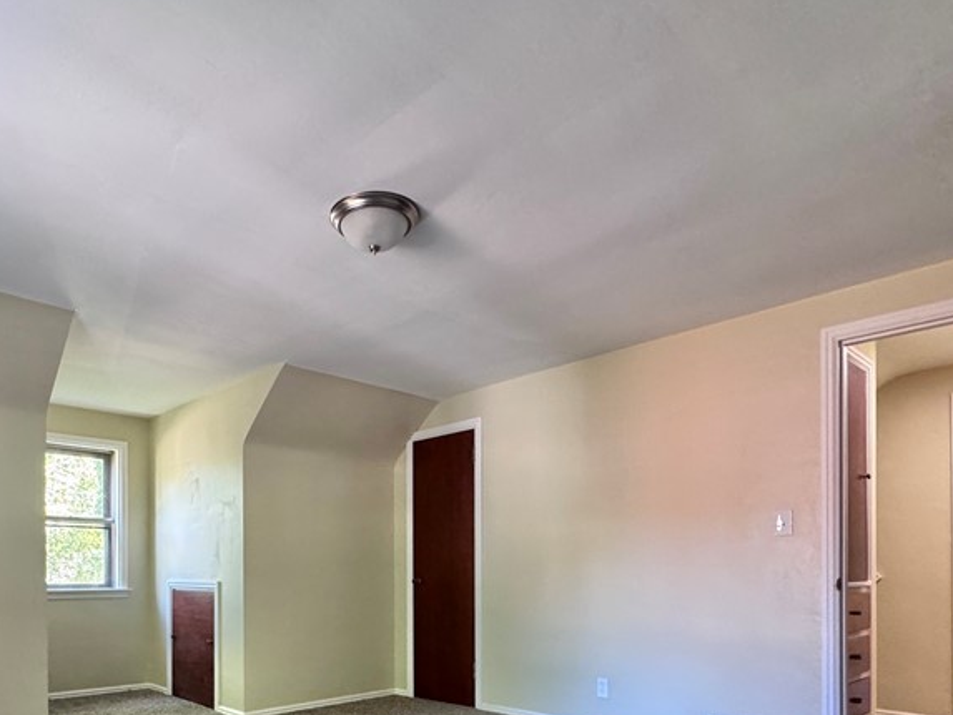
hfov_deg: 68.4
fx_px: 688
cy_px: 577
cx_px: 363
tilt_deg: -0.9
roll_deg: +0.1
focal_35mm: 25
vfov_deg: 51.3
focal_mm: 2.22
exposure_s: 1/60
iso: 400
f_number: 2.2
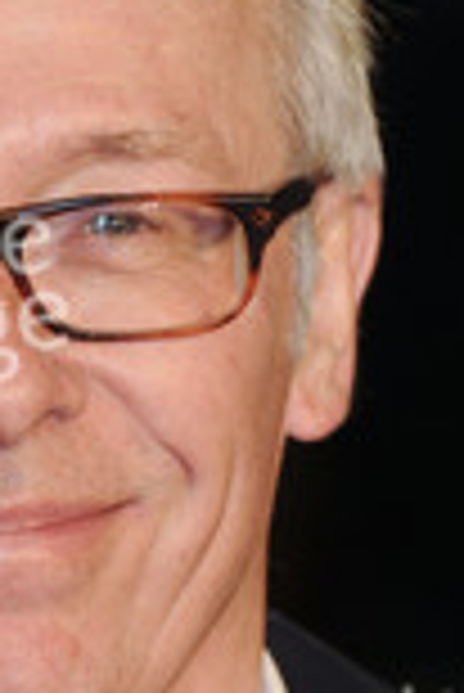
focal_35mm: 778
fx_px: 15006
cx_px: -29
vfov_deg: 2.6
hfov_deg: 1.8
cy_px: 549
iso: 500
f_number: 4
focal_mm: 200
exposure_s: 1/200
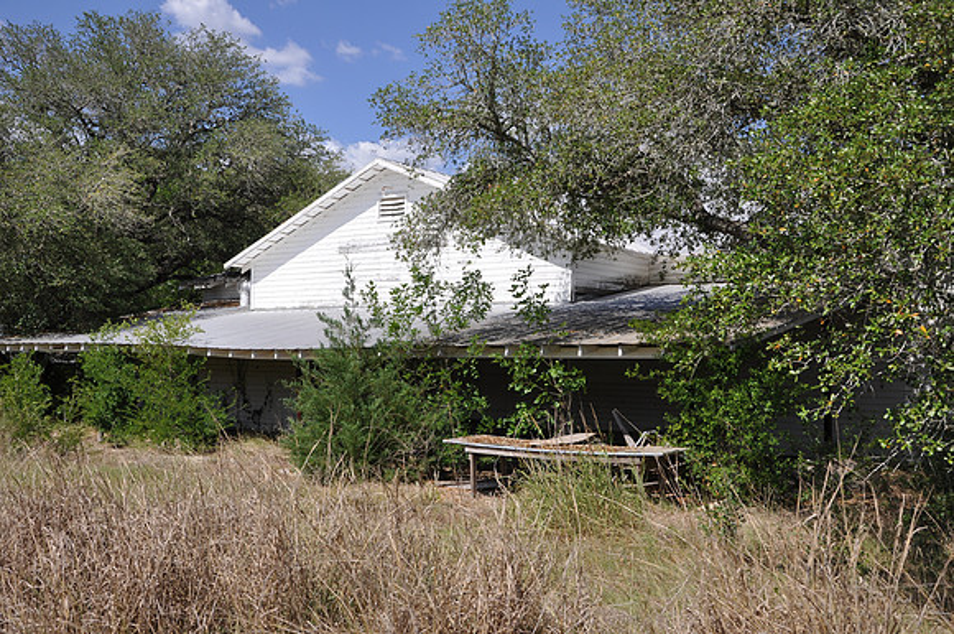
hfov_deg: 51.3
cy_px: 317
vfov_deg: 35.4
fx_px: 992
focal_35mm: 38
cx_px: 477
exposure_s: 1/200
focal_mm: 25
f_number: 7.1
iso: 200
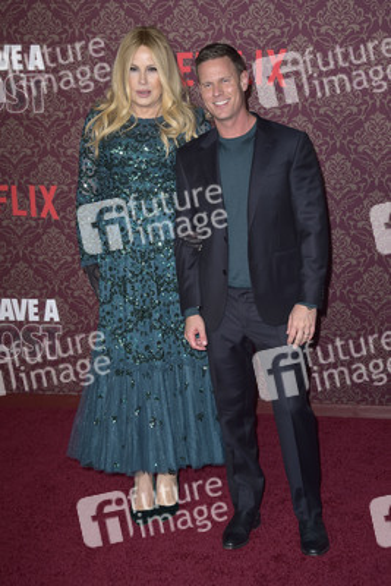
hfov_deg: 20.0
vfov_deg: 29.6
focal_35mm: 68
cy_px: 293
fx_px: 1107
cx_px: 196
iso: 400
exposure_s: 1/250
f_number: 6.3
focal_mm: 68
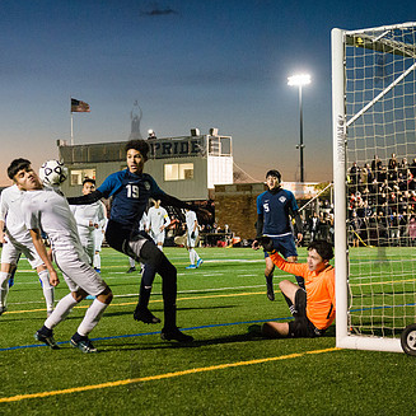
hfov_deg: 20.1
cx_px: 135
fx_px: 1169
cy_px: 245
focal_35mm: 86
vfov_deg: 20.2
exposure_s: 1/640
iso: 4000
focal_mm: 52
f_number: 3.2
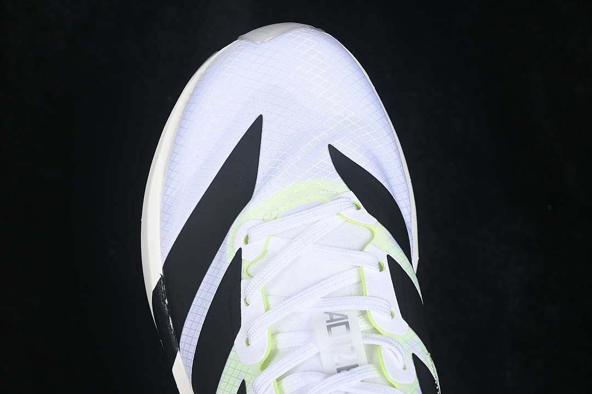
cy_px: 197
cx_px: 296
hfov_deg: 27.0
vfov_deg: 18.2
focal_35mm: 75
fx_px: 1233
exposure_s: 1/80
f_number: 7.1
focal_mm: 50
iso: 160
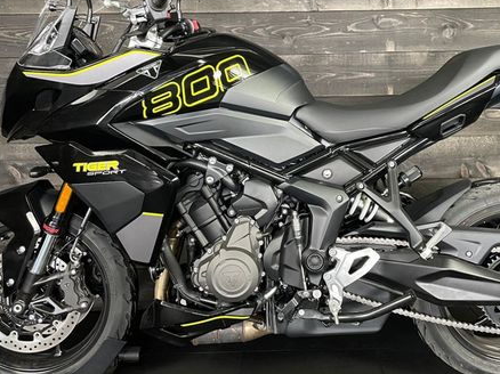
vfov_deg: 37.4
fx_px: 549
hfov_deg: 48.8
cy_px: 138
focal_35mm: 38
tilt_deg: -1.8
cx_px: 290
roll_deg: +1.9
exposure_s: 1/50
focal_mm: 4.2
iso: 250
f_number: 1.6
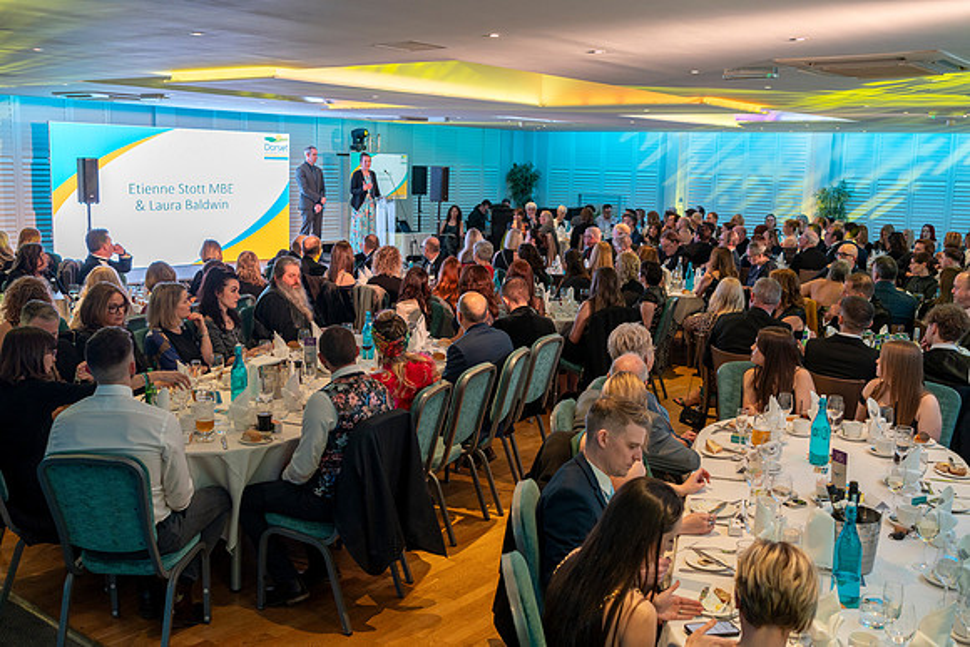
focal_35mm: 35
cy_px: 324
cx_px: 485
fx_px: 943
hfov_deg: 54.4
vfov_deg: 37.9
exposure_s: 1/60
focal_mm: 35
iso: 800
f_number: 4.5
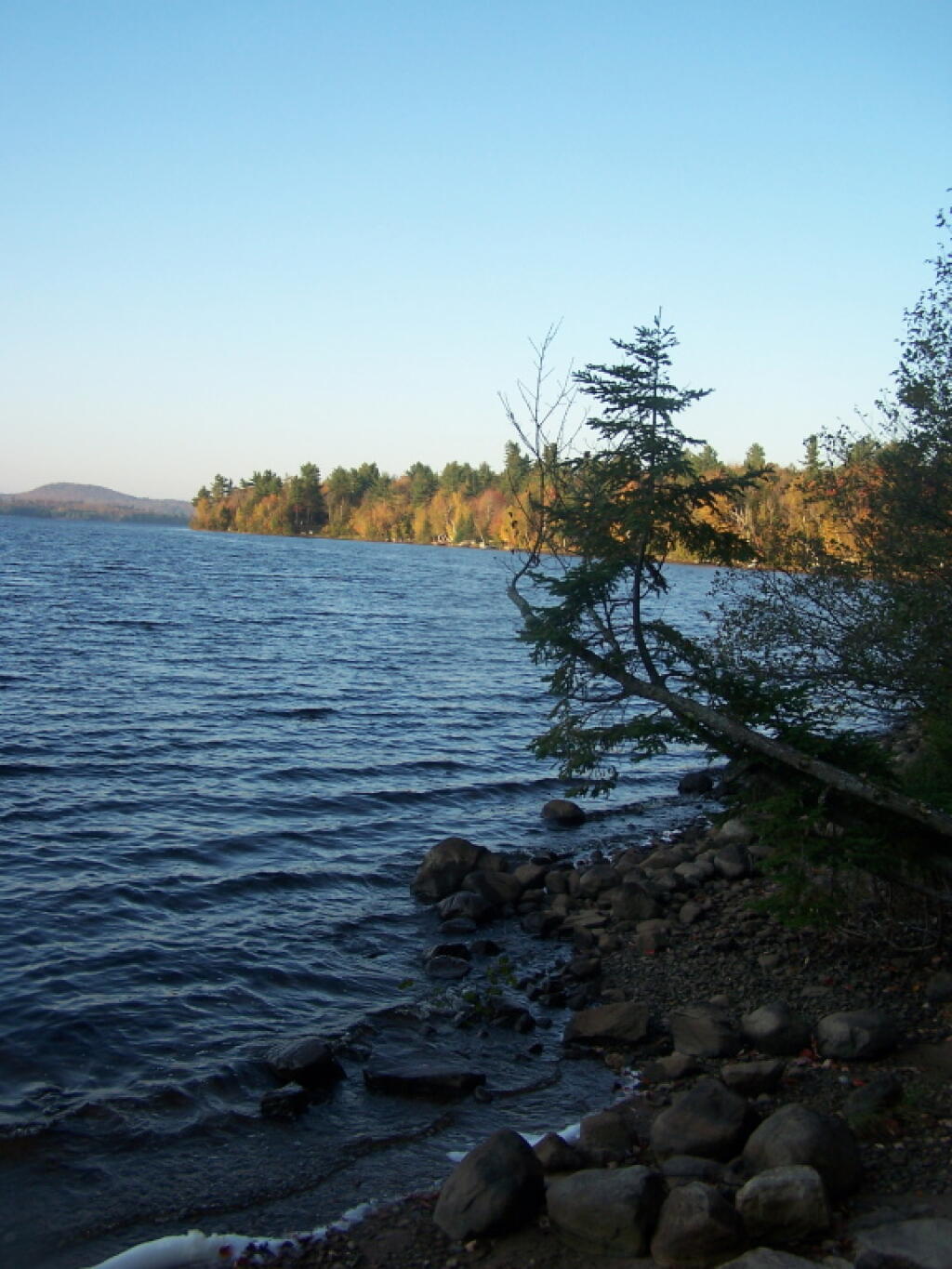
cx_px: 476
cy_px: 634
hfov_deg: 37.7
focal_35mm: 38
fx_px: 1393
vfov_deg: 49.0
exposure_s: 1/320
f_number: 2.8
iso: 80
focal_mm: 6.3
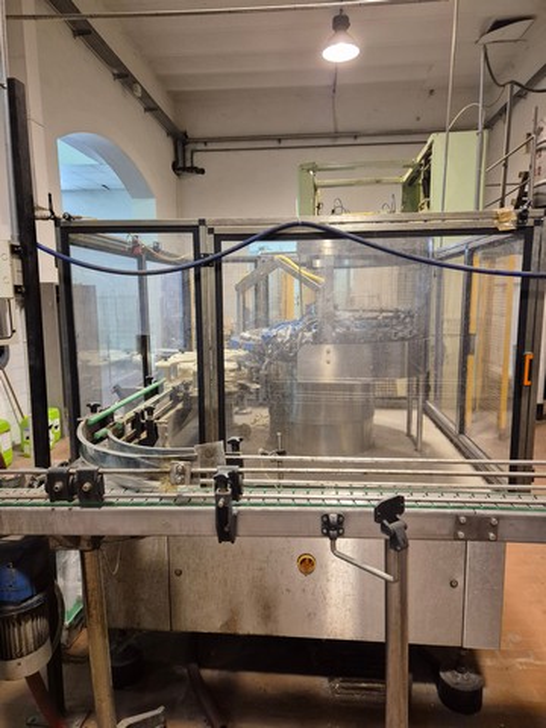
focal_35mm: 23
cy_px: 364
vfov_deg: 73.9
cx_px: 273
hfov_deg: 58.9
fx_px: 484
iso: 1000
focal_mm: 5.4
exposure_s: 1/100
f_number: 1.8
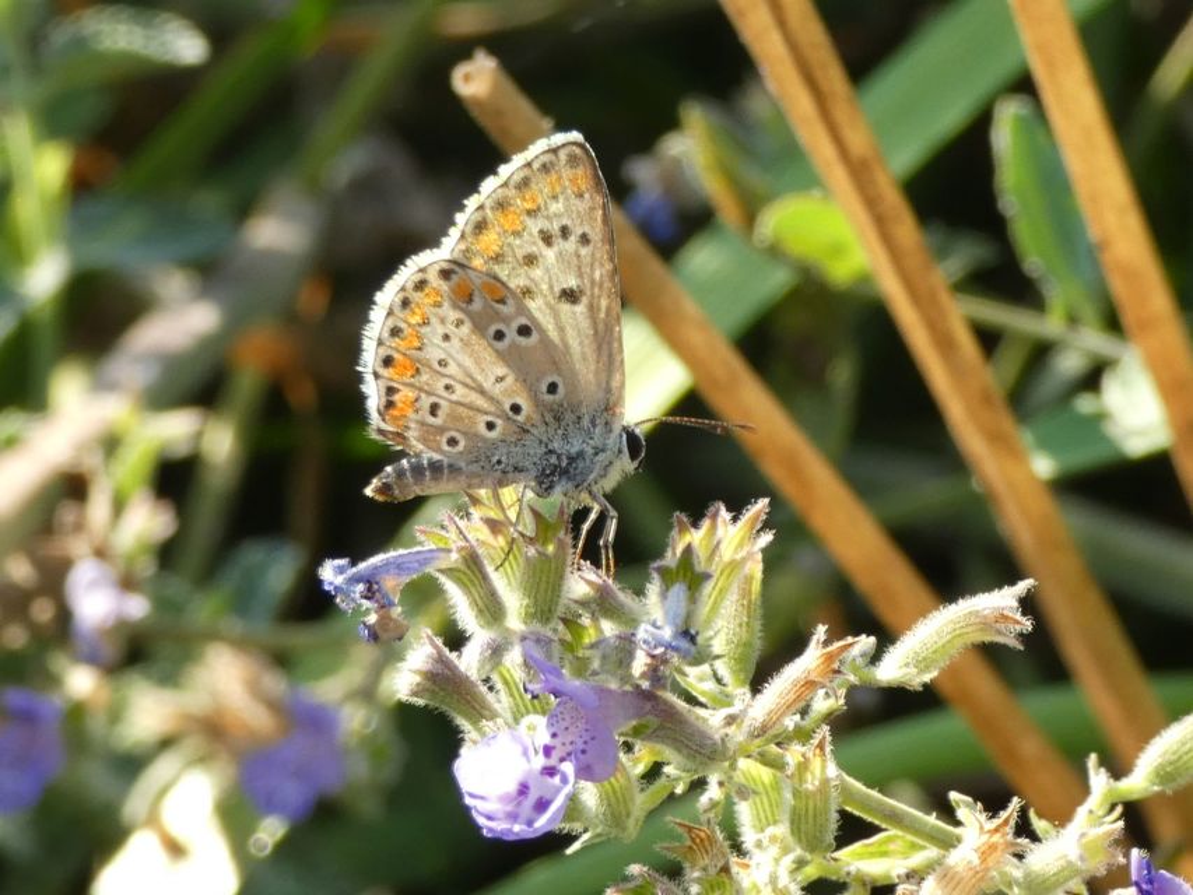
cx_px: 596
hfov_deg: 15.8
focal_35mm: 125
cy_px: 448
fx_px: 4309
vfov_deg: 11.9
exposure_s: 1/80
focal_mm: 22.4
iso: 160
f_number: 5.2
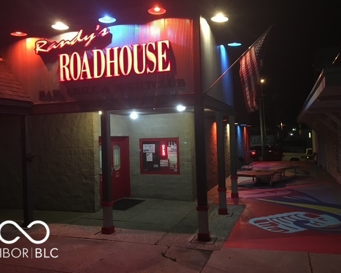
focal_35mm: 32
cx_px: 163
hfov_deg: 55.6
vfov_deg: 45.8
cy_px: 130
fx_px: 323
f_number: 2.2
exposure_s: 1/15
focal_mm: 4.15
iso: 250
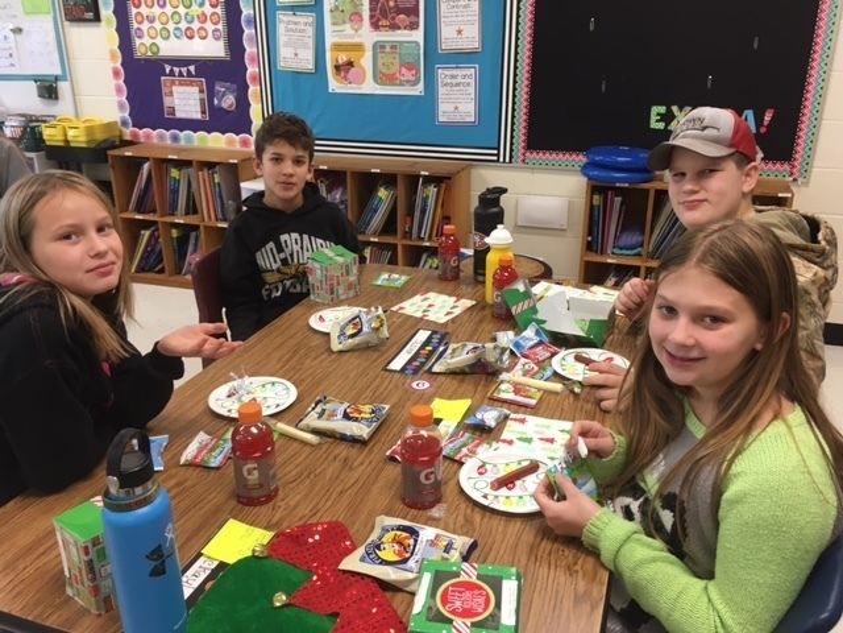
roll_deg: -0.1
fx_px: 706
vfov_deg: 48.2
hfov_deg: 61.7
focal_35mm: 29
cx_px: 422
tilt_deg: -20.6
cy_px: 316
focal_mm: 4.15
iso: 50
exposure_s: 1/30
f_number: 2.2
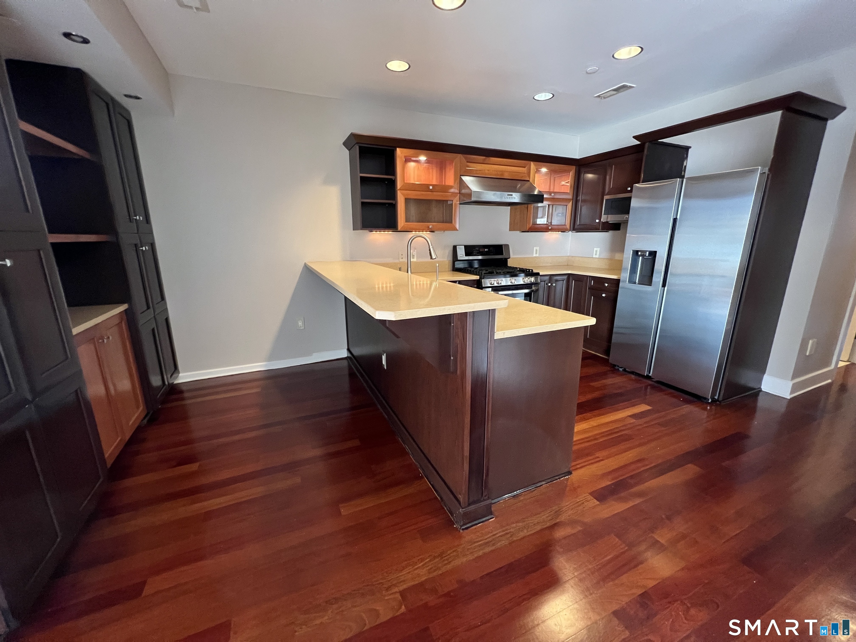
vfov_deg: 89.9
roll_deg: +0.6
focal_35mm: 13
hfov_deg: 106.2
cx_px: 428
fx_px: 321
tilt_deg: -14.7
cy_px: 321
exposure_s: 1/60
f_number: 1.8
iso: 800
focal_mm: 1.57
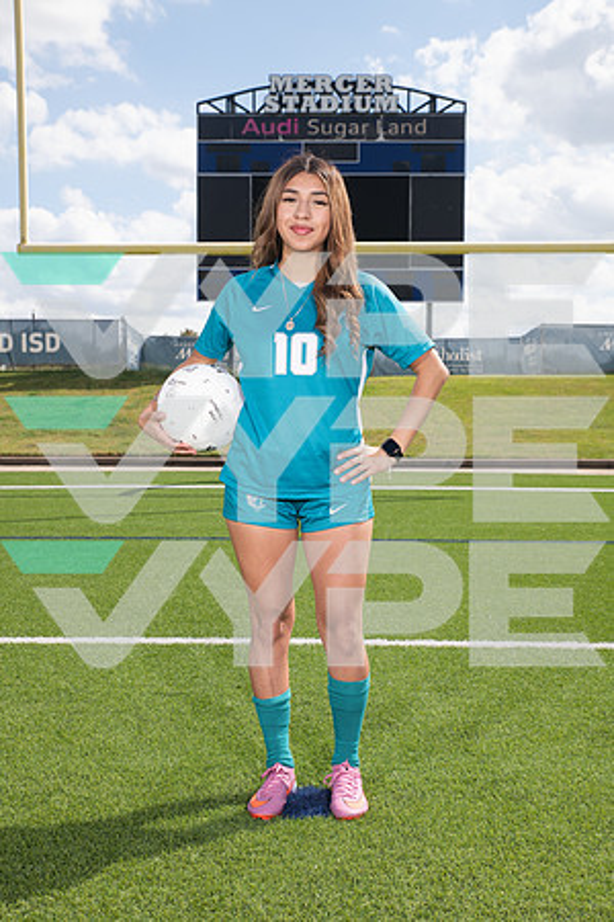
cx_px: 307
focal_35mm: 46
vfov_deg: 42.7
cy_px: 461
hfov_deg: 29.2
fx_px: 1177
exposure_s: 1/400
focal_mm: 46
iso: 125
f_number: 7.1
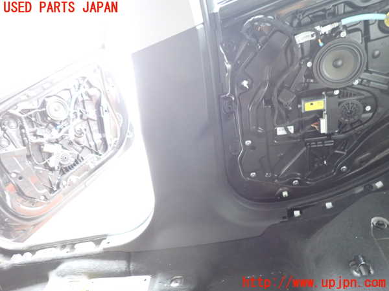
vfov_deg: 54.9
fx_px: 281
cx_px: 194
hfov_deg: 69.4
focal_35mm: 25
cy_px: 146
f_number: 2
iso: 800
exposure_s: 1/20
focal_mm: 4.5
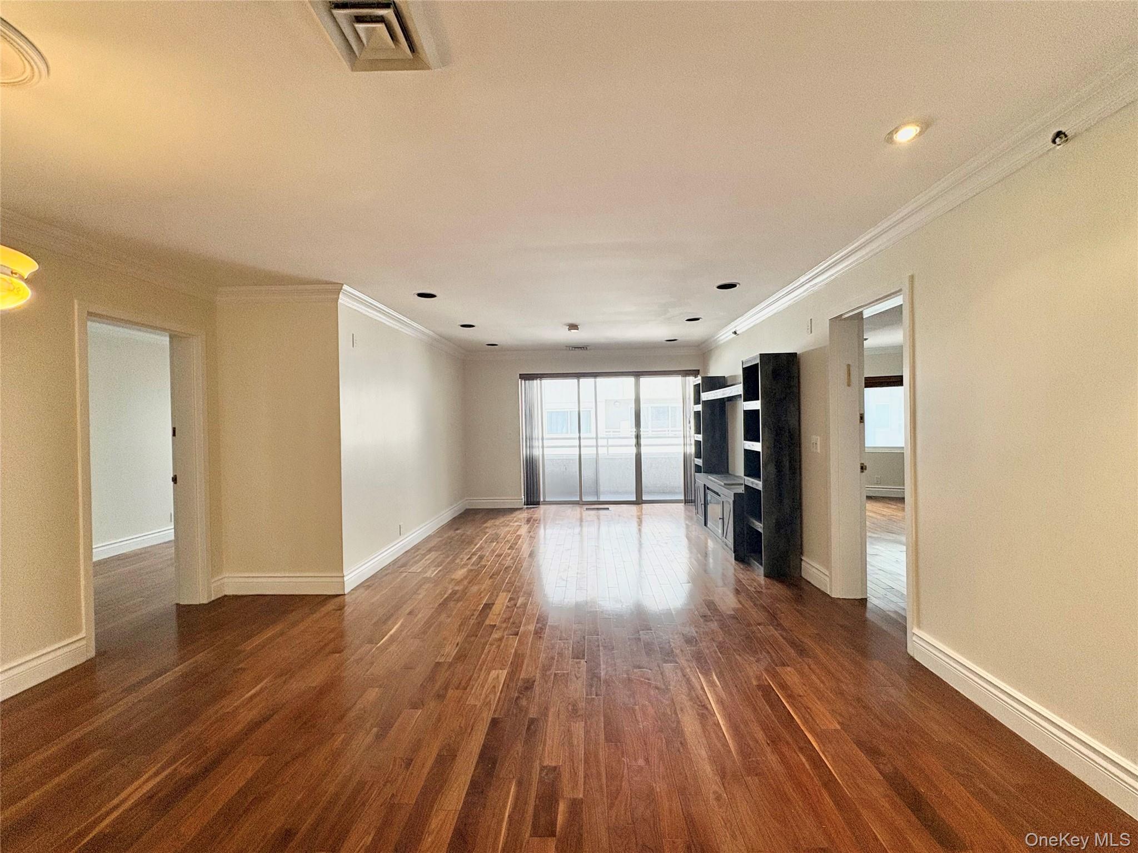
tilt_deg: -0.1
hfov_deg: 102.1
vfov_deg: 85.7
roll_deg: +2.7
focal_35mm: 14
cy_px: 426
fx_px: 460
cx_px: 569
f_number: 2.2
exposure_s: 1/127
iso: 125
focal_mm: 2.22
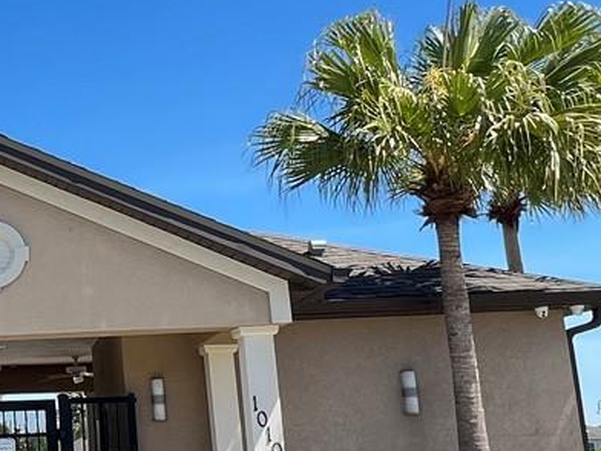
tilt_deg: +10.3
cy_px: 285
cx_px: -140
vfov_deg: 27.4
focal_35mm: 53
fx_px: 920
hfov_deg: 30.2
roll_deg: +0.8
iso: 32
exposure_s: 1/401
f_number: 1.8
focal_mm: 1.57
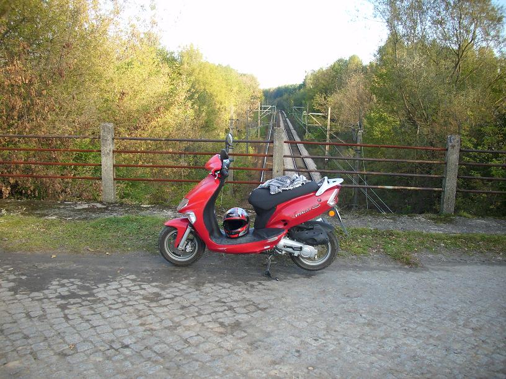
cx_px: 253
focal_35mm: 31
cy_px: 190
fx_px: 453
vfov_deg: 45.4
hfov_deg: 58.4
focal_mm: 6.2
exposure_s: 1/141
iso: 50
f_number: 2.8
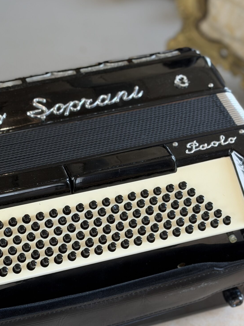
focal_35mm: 84
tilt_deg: -42.4
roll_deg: -0.4
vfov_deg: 23.2
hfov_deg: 17.5
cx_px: 69
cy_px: 212
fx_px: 790
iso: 64
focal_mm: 6.76
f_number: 1.78
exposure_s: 1/121
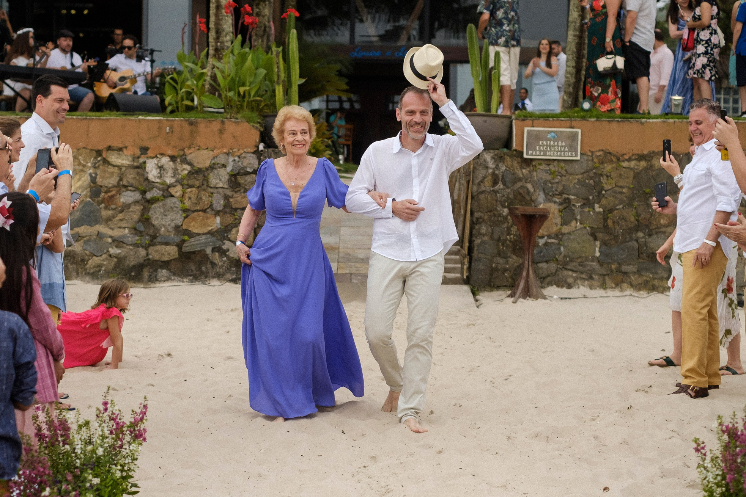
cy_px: 243
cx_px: 302
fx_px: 1430
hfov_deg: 29.2
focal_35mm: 69
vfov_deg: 19.7
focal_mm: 35
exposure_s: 1/4000
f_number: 2.2
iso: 800
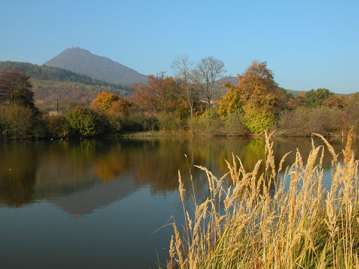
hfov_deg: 54.0
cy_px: 134
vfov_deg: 41.8
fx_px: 353
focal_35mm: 34
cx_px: 180
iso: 100
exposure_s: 1/316
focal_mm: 8.9
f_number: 5.6
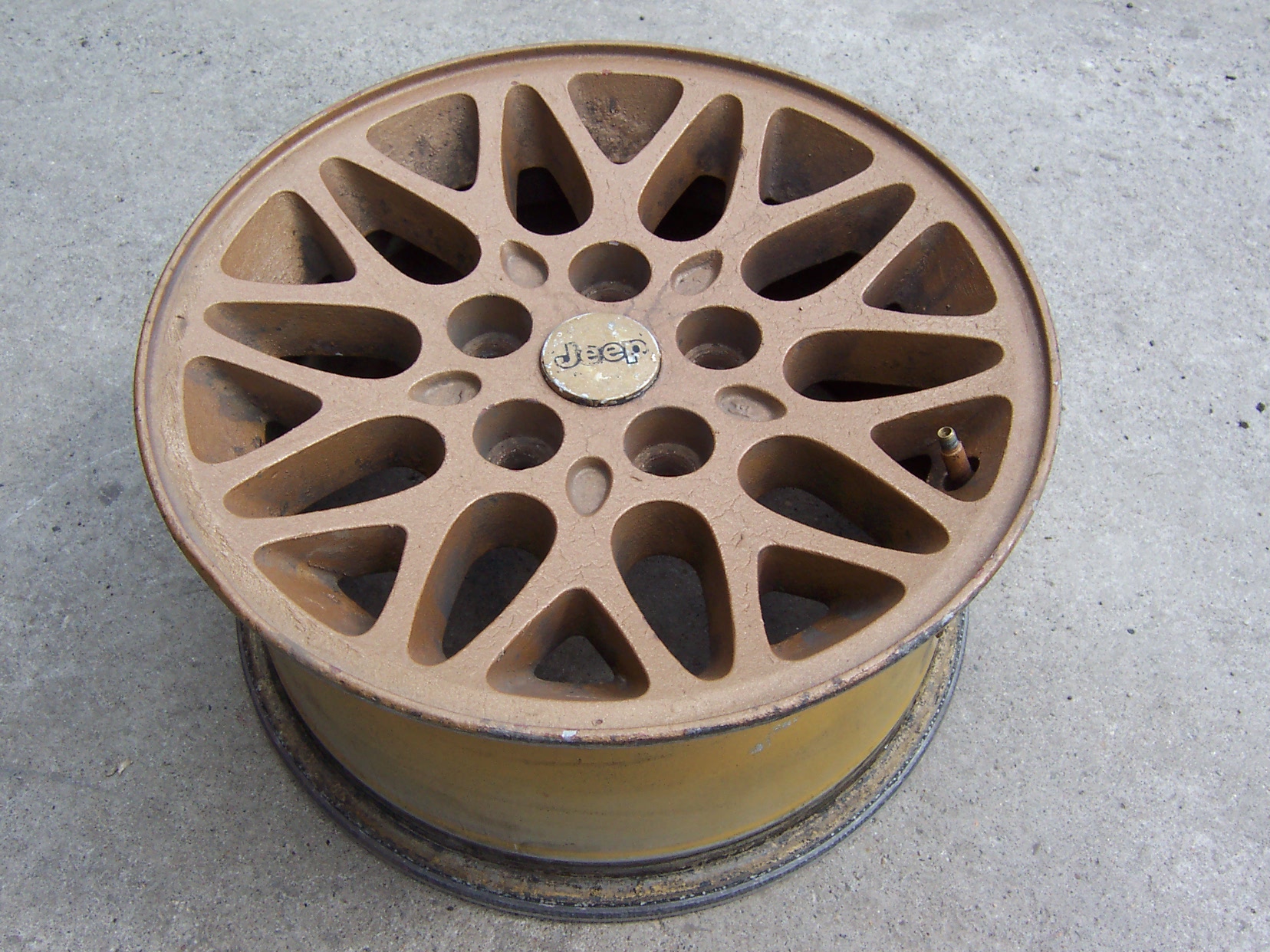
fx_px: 1321
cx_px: 635
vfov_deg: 39.7
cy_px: 476
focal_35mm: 36
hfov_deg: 51.4
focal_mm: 5.6
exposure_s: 1/250
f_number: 4
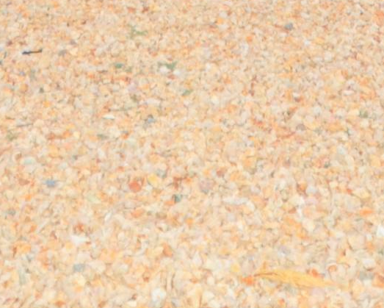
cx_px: 157
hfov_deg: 18.3
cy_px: -351
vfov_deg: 12.5
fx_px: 1190
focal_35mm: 105
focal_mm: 13
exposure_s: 1/250
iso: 110
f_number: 4.5
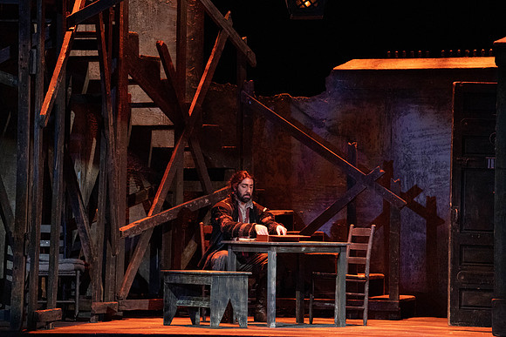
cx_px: 253
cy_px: 168
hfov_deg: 10.3
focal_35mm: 200
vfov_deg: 6.9
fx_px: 2812
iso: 12800
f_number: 5.6
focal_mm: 200
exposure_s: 1/200
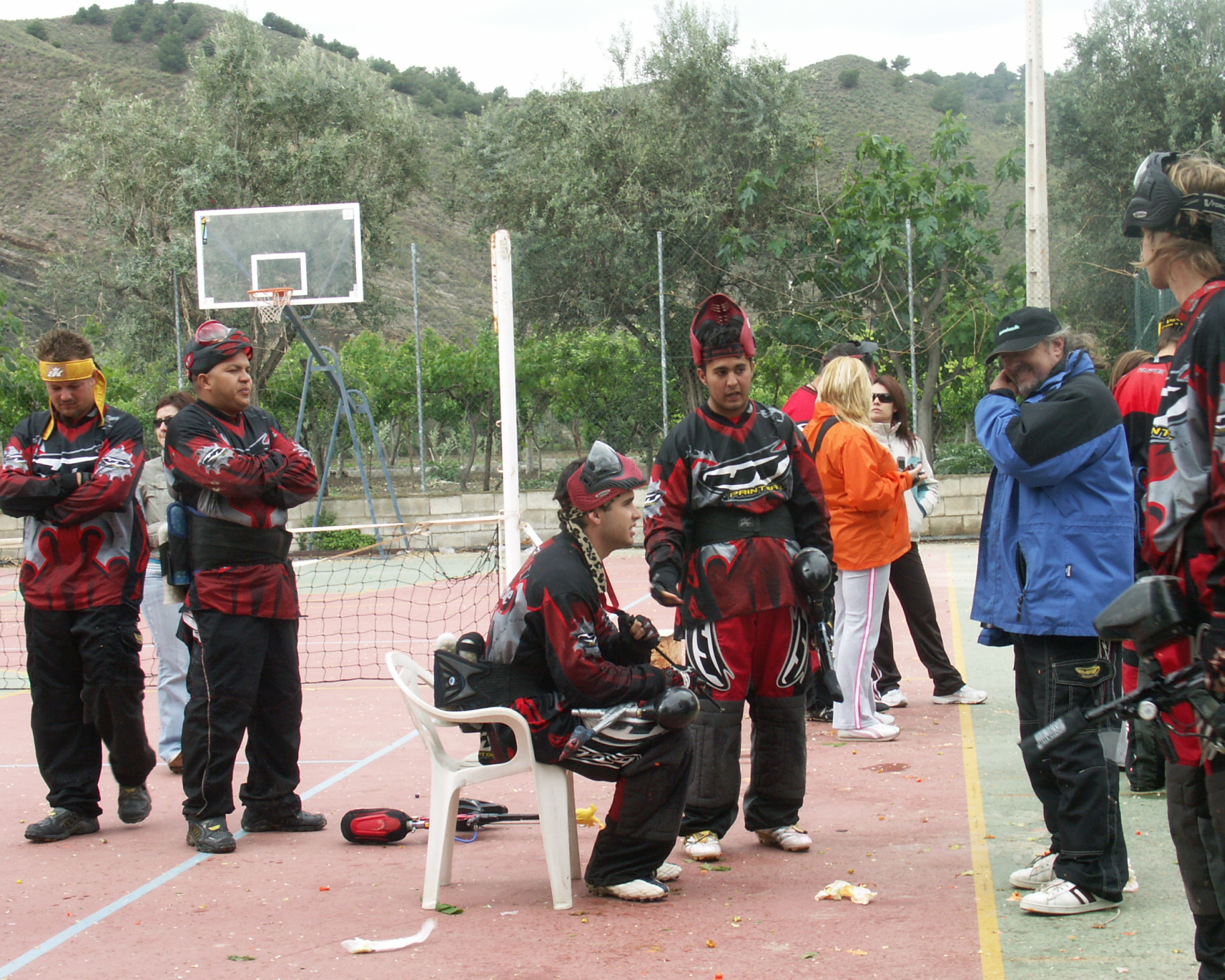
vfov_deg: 22.8
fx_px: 2429
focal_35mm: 67
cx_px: 638
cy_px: 470
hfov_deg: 28.3
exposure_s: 1/60
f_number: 5.6
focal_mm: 12.68
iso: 64
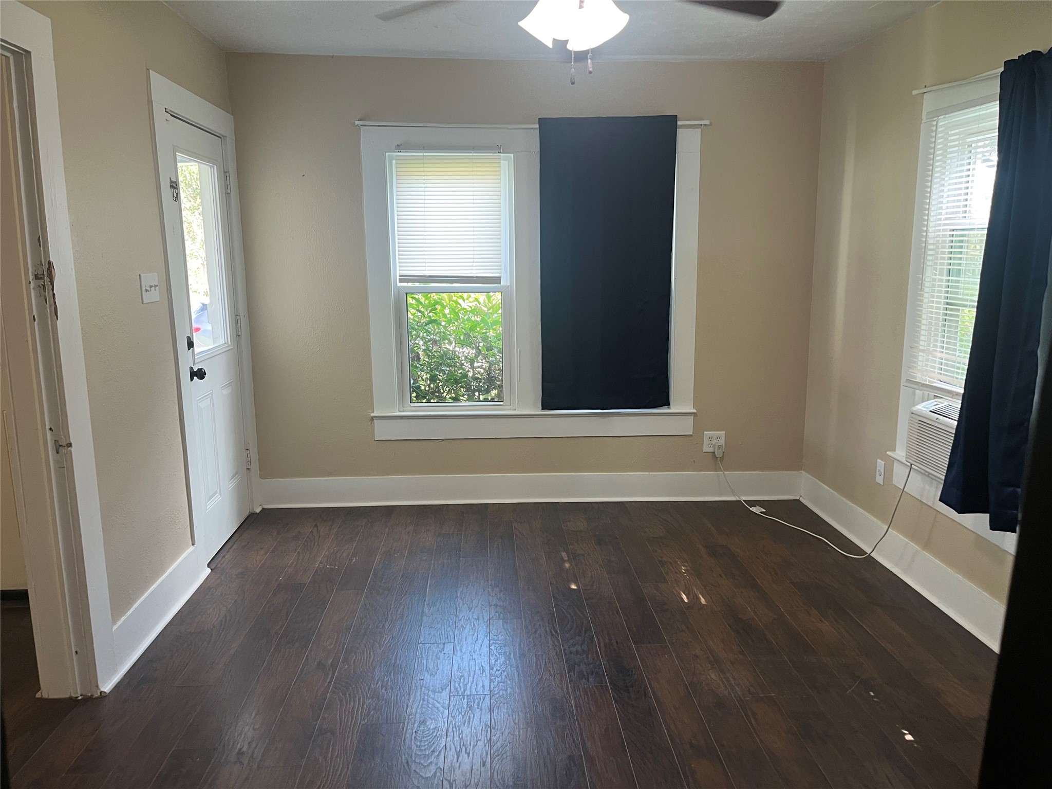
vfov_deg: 53.1
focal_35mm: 26
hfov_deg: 67.3
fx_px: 790
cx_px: 526
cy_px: 394
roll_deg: -0.5
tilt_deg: -10.6
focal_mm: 5.1
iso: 125
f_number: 1.6
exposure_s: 1/60
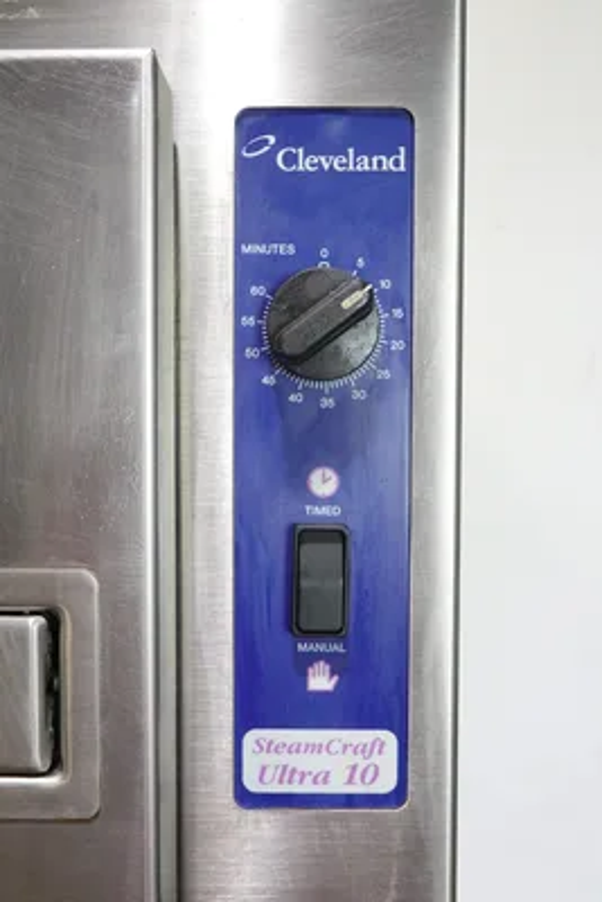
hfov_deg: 33.4
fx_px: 1002
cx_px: 301
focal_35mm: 40
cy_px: 451
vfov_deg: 48.4
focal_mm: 14.99
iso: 1250
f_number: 4
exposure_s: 1/80
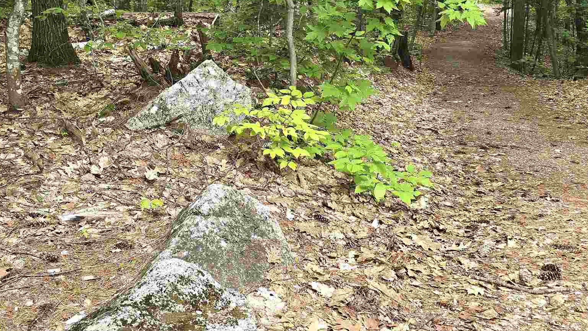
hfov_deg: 41.0
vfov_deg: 23.7
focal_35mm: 50
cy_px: 86
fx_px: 780
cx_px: 220
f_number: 1.7
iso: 50
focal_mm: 6.3
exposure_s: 1/182
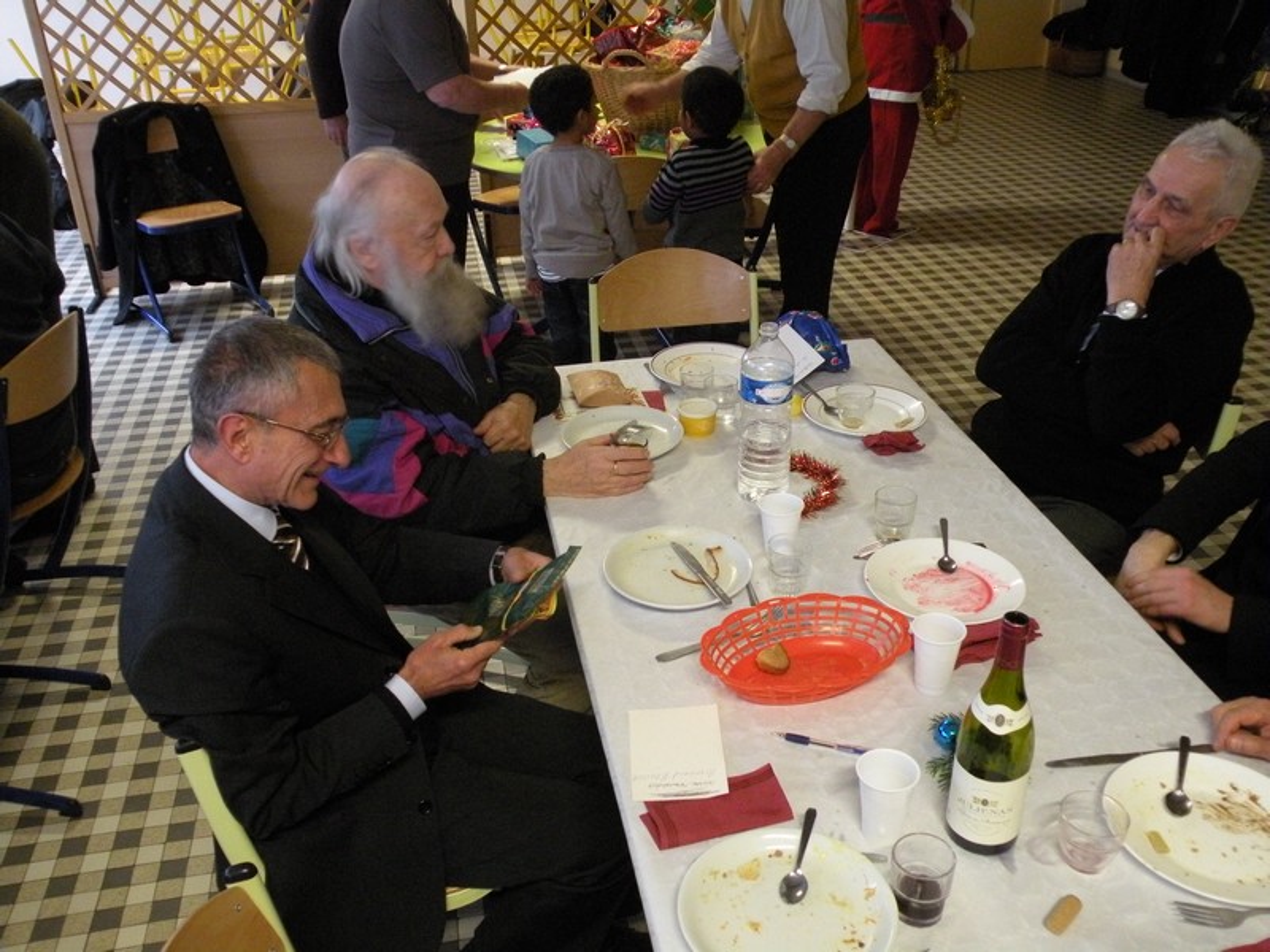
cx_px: 635
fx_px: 1211
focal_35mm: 33
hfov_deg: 55.4
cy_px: 476
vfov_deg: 42.9
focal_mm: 5.8
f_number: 3.2
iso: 400
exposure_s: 1/23
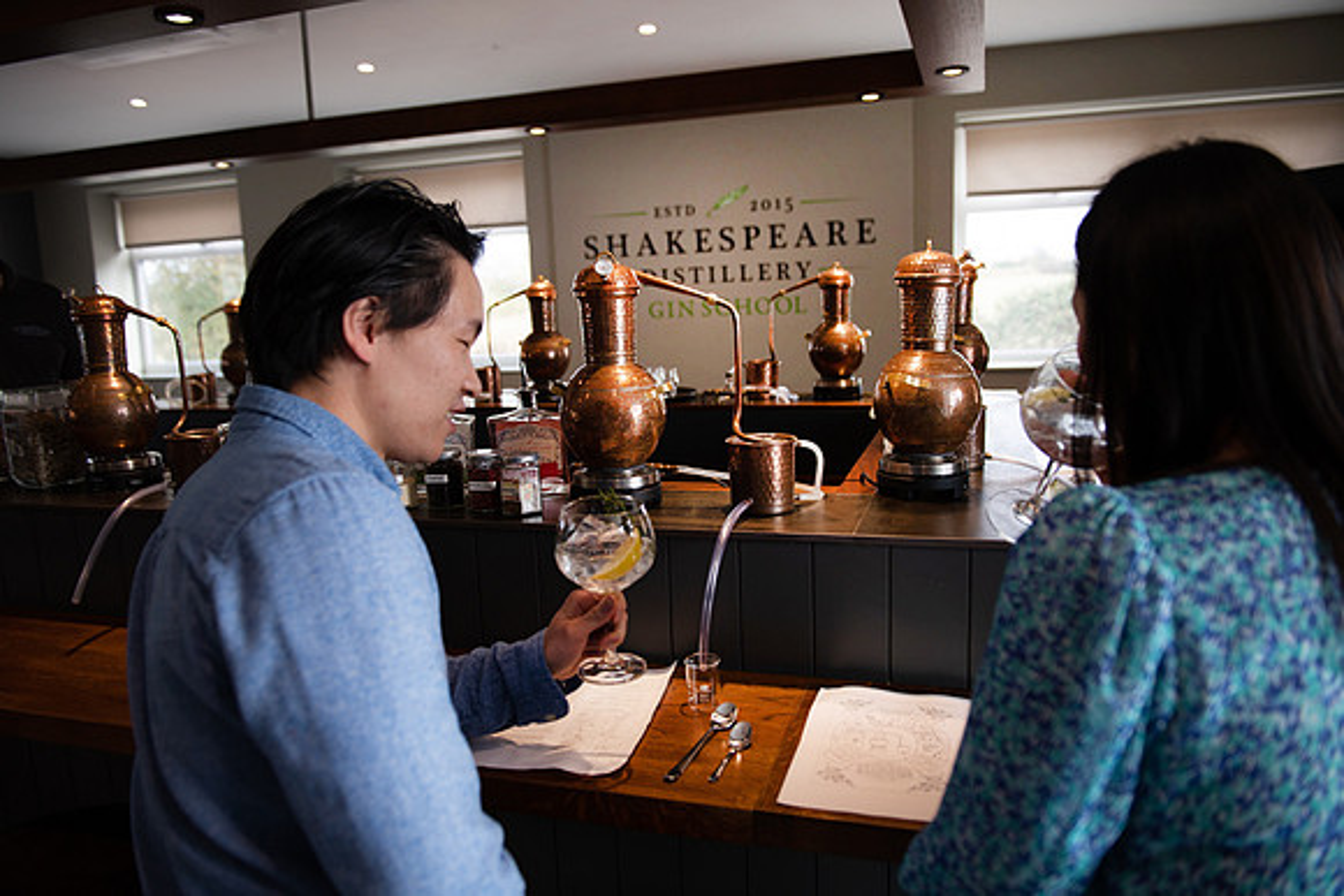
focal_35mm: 26
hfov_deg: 69.4
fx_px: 971
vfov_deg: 49.6
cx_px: 672
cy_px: 448
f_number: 2.8
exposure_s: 1/250
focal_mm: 26
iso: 320
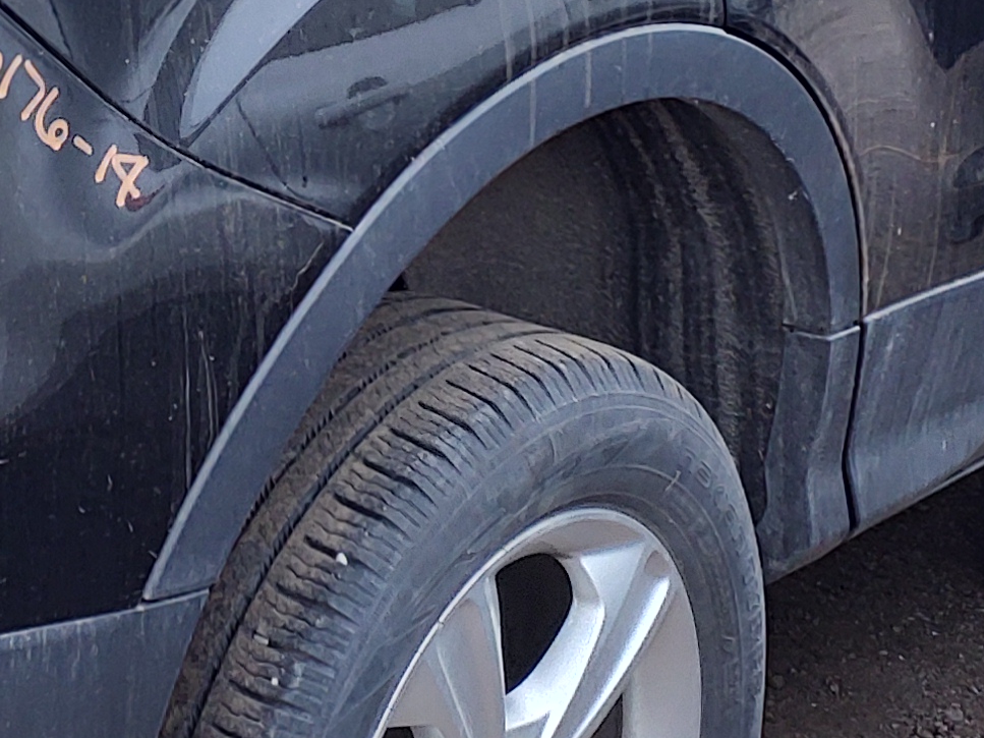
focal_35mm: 111
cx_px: 163
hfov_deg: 17.5
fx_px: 3155
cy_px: -6
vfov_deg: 13.2
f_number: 1.9
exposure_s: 1/120
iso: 64
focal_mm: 3.58
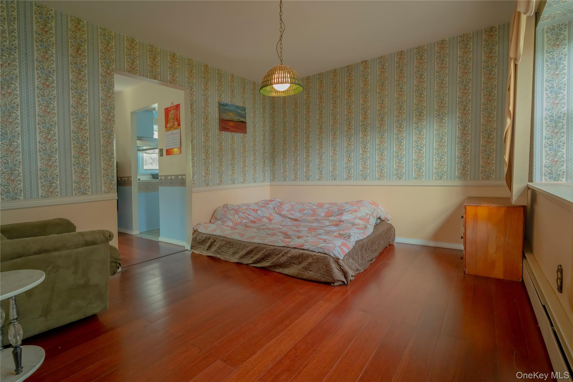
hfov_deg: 96.7
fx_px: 255
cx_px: 286
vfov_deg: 73.7
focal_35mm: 16
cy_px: 191
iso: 1600
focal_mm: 16
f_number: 5
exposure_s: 1/60
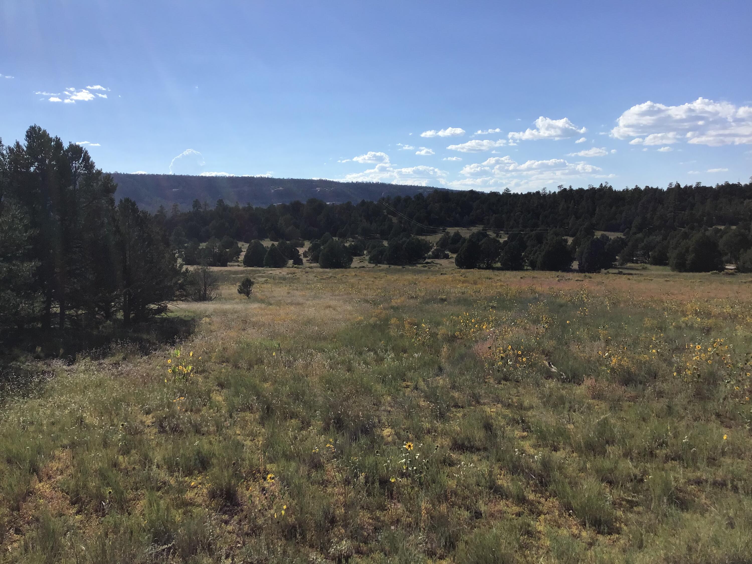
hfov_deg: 58.4
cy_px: 282
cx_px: 376
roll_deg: +0.4
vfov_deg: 45.4
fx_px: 673
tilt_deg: -7.2
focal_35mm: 31
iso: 25
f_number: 2.4
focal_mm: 3.3
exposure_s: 1/2469
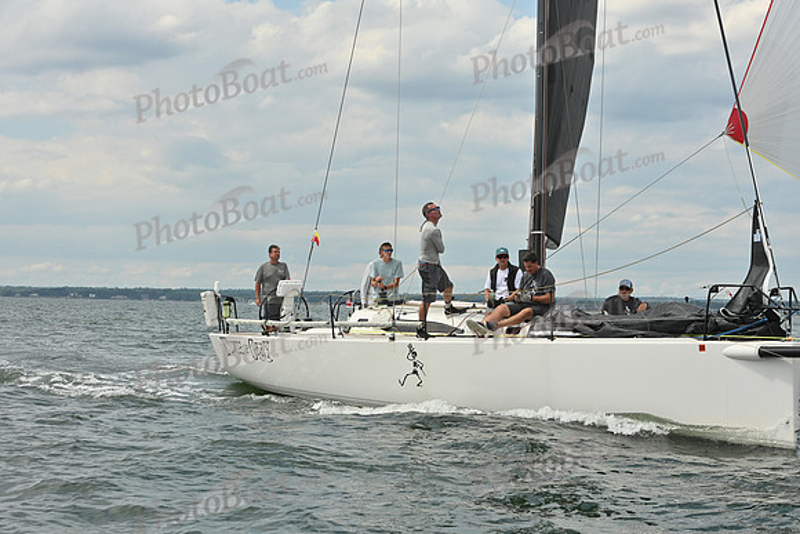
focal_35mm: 70
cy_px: 267
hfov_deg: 28.8
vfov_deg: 19.5
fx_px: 1556
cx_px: 400
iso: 320
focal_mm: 70
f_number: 14
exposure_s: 1/800
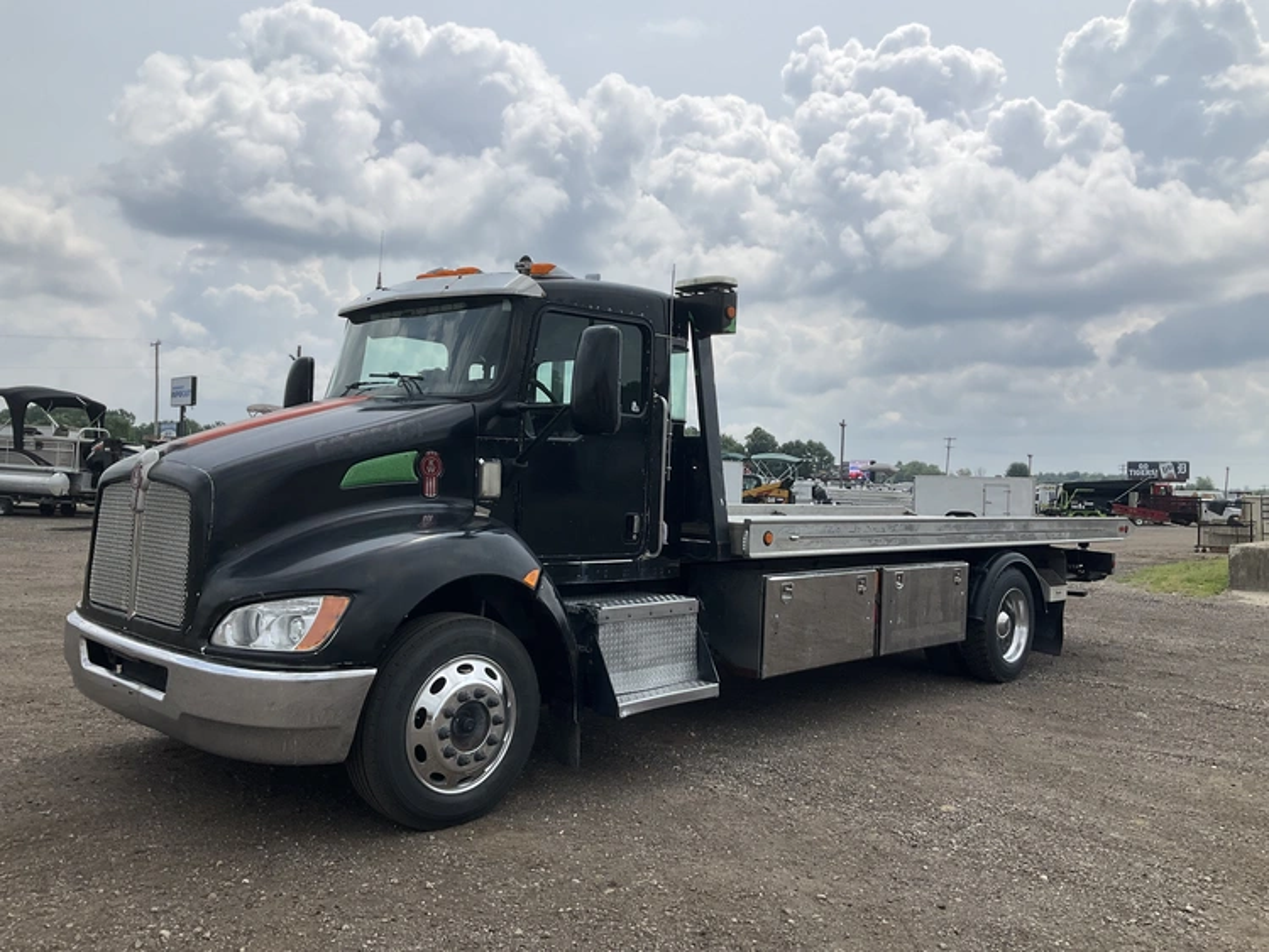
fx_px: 1063
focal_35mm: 29
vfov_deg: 48.3
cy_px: 476
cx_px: 634
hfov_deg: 61.6
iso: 25
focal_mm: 3
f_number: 1.8
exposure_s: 1/3534
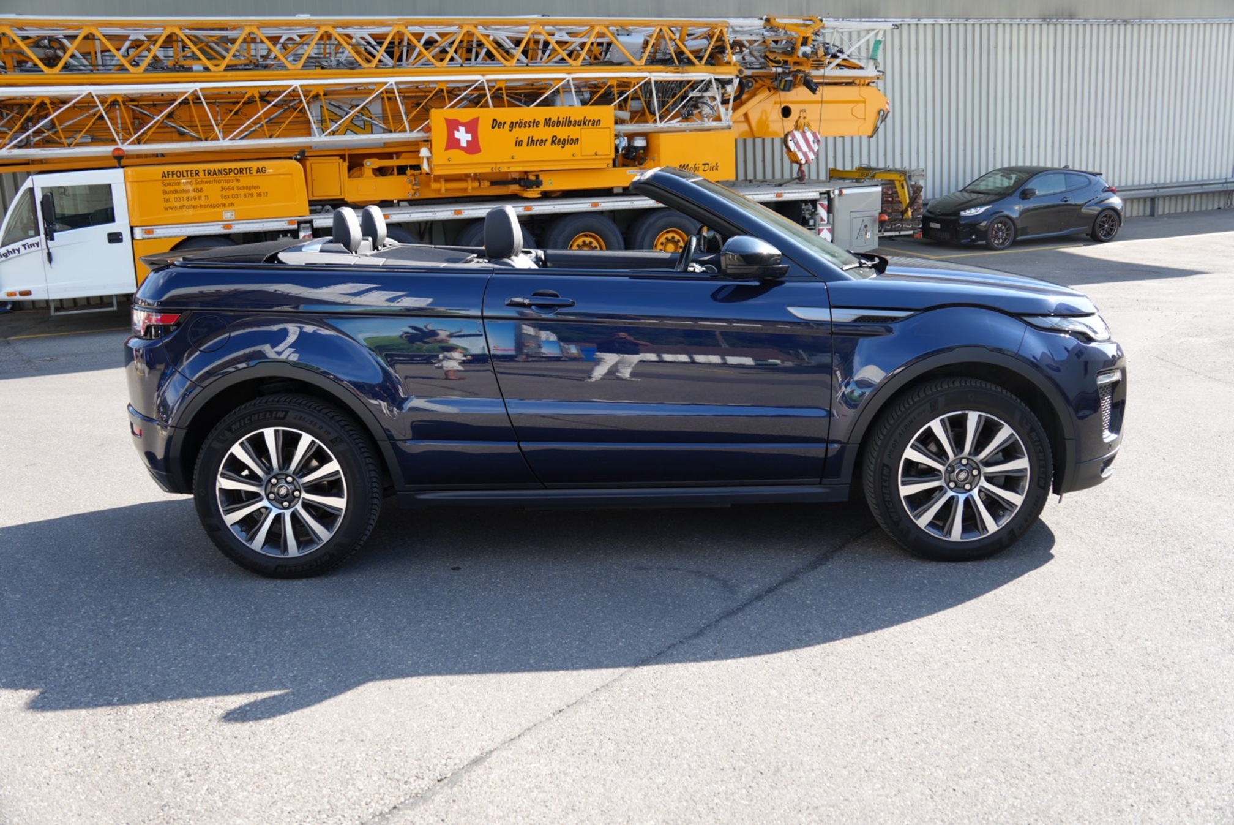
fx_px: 1132
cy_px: 412
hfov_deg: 57.2
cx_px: 617
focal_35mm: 33
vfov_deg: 40.0
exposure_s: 1/200
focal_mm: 22
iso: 100
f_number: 4
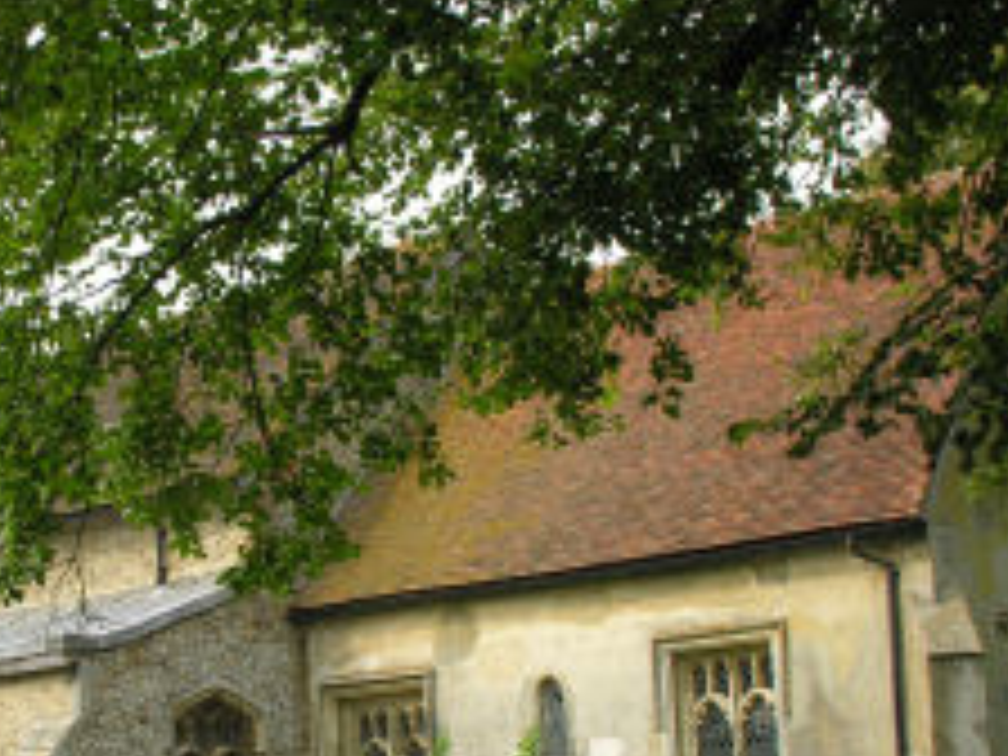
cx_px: 243
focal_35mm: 72
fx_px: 2097
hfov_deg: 26.7
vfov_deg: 20.3
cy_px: 578
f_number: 5
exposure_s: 1/130
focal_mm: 8.9
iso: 50
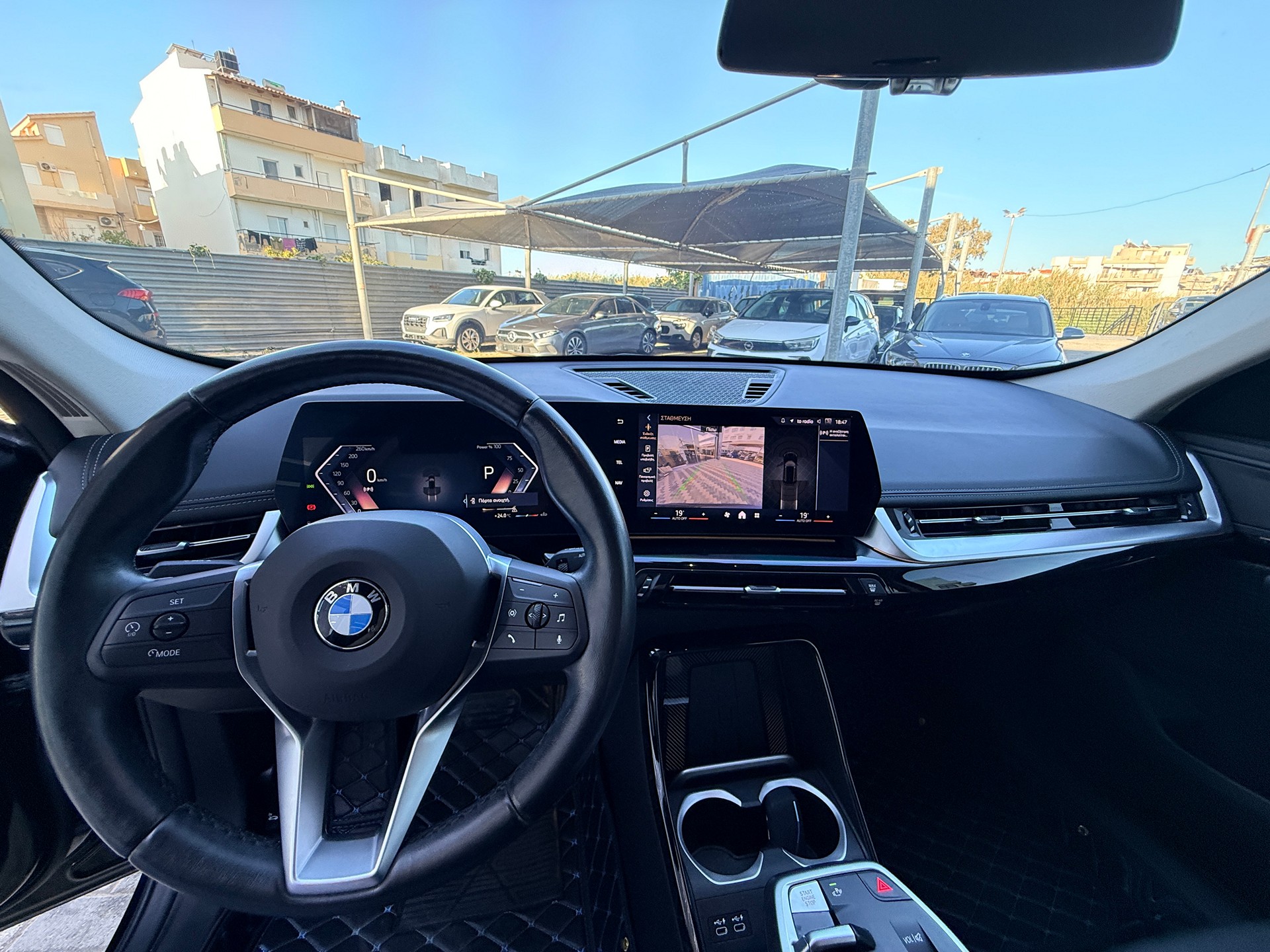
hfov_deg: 102.1
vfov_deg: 85.7
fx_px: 514
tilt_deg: -18.2
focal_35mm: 14
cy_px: 476
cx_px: 635
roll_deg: -1.5
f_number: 2.2
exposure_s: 1/99
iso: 200
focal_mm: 2.22
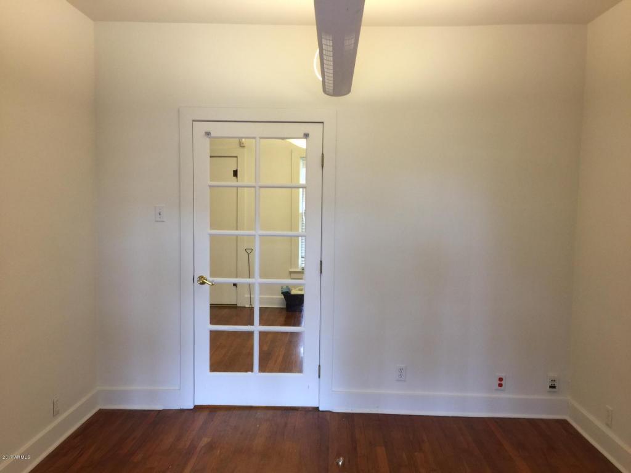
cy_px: 236
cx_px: 316
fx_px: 529
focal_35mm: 29
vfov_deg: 48.2
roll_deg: -0.7
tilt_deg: -3.6
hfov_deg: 61.7
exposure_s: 1/15
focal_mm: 4.15
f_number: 2.2
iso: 32
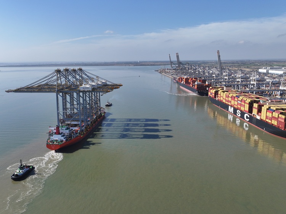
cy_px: 107
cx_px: 143
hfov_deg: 71.6
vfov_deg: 56.7
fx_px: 198
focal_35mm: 24
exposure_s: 1/2000
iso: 100
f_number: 2.8
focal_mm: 12.29
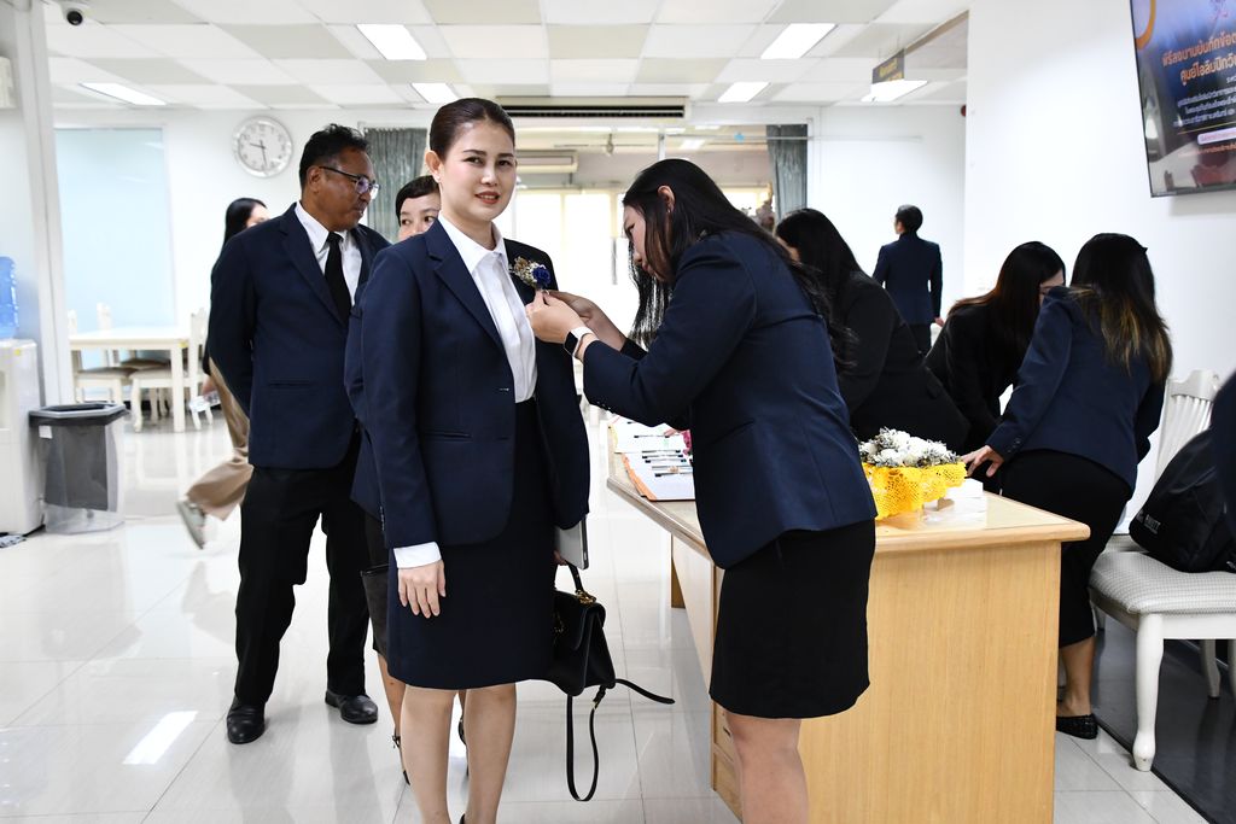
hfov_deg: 53.1
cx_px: 618
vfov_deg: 36.9
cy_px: 412
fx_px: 1236
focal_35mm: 36
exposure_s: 1/125
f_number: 3.8
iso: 2500
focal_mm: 24
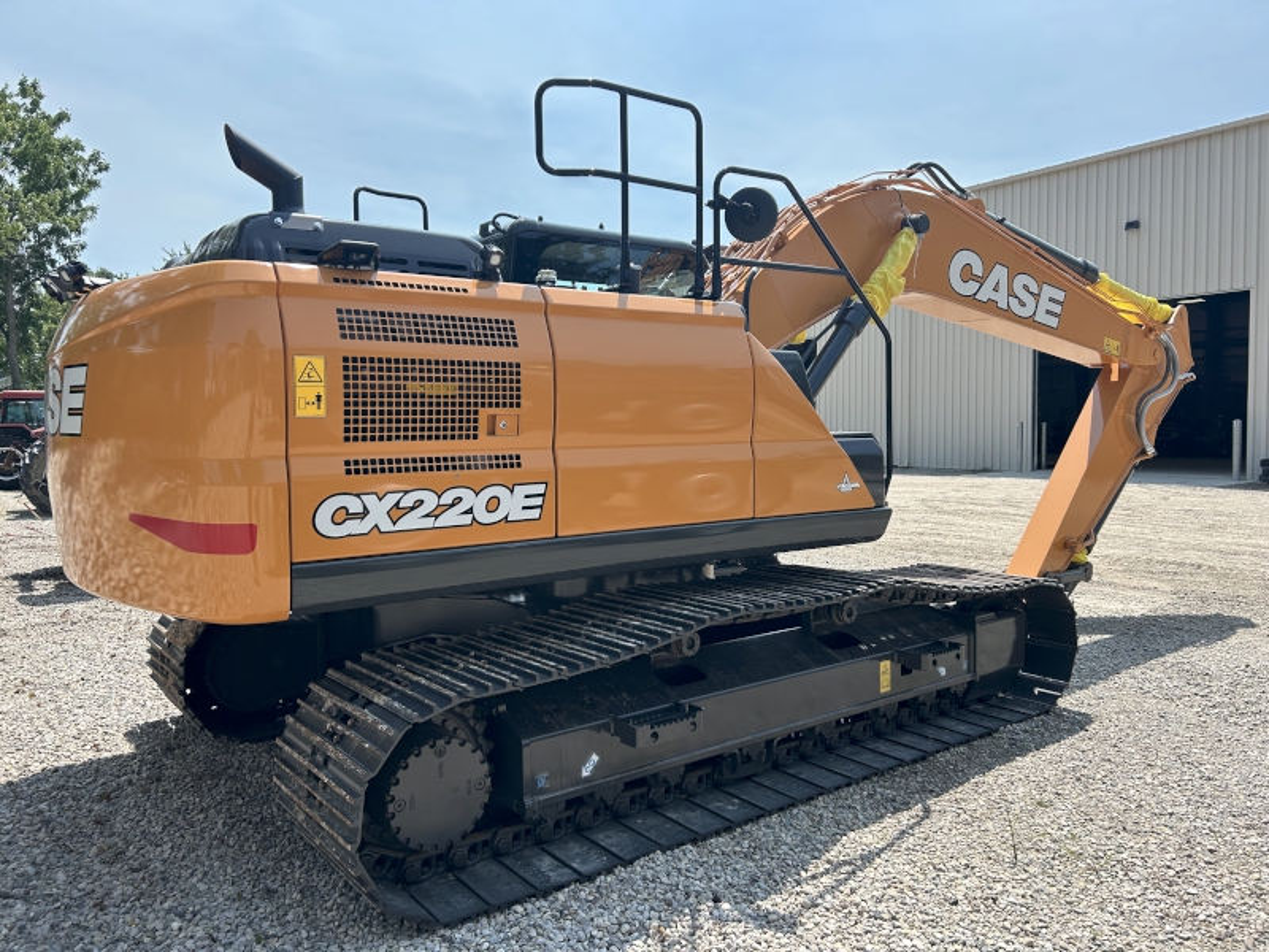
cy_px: 476
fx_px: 953
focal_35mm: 26
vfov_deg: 53.1
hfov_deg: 67.3
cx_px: 634
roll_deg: +0.4
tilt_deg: -2.2
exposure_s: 1/2994
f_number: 1.5
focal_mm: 5.7
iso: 50
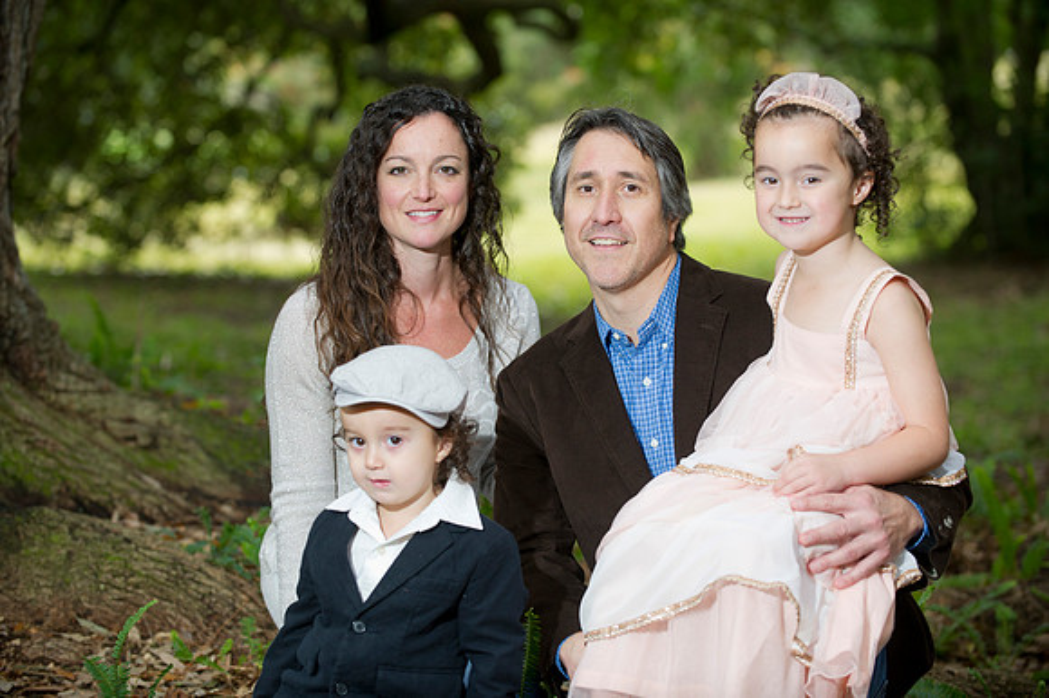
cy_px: 349
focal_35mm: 105
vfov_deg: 13.0
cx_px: 524
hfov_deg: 19.5
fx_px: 3058
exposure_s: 1/250
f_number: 3.2
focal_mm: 105
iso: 320
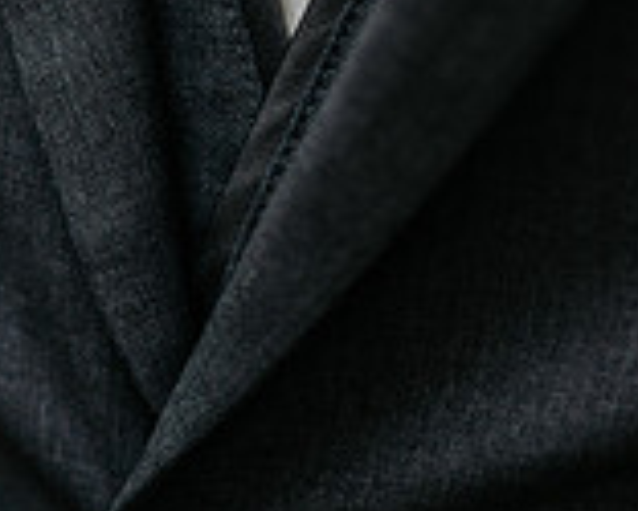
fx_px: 2966
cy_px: -147
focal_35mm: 157
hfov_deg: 12.3
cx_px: 386
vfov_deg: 9.7
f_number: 2.8
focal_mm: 58
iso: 500
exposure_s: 1/1000
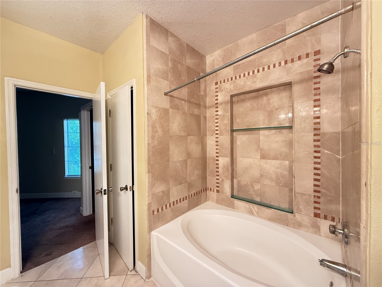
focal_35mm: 14
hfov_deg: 102.1
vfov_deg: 85.7
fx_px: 154
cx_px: 191
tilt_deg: -0.2
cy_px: 144
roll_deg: +0.7
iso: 500
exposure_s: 1/60
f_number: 2.2
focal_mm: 2.22
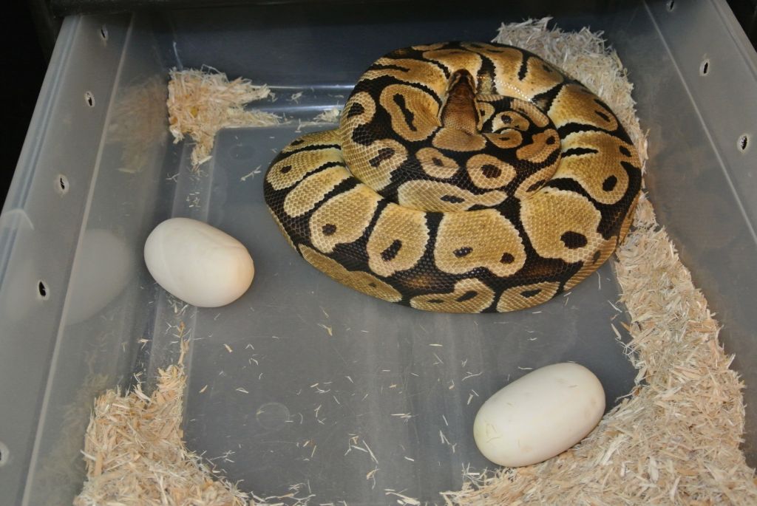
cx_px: 378
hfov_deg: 43.6
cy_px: 253
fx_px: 947
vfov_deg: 29.9
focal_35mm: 45
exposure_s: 1/60
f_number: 4.5
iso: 800
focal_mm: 16.9
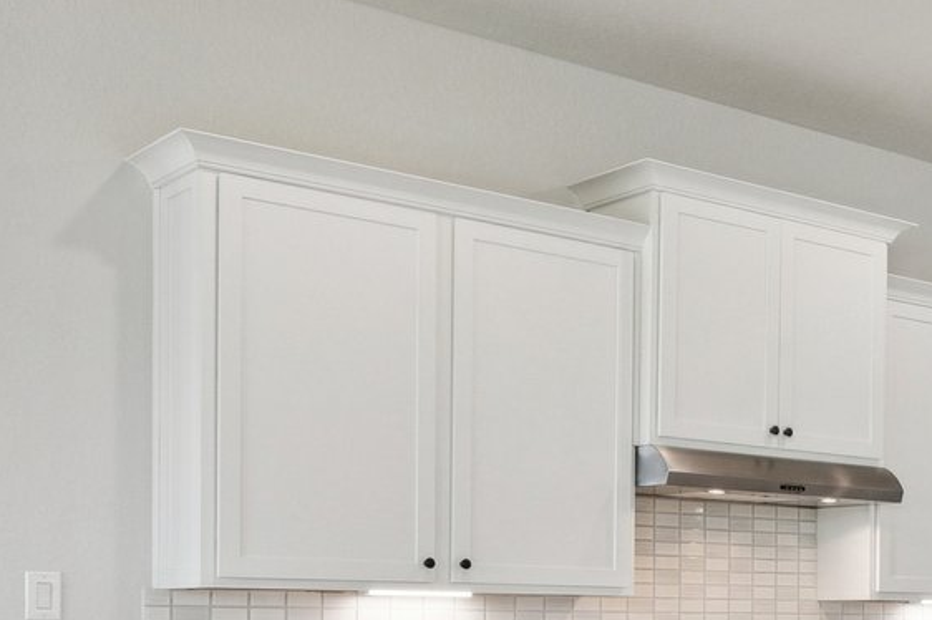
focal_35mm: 62
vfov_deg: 21.0
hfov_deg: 28.4
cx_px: 1109
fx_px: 1604
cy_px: 641
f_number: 8
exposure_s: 1/20
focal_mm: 17
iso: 450
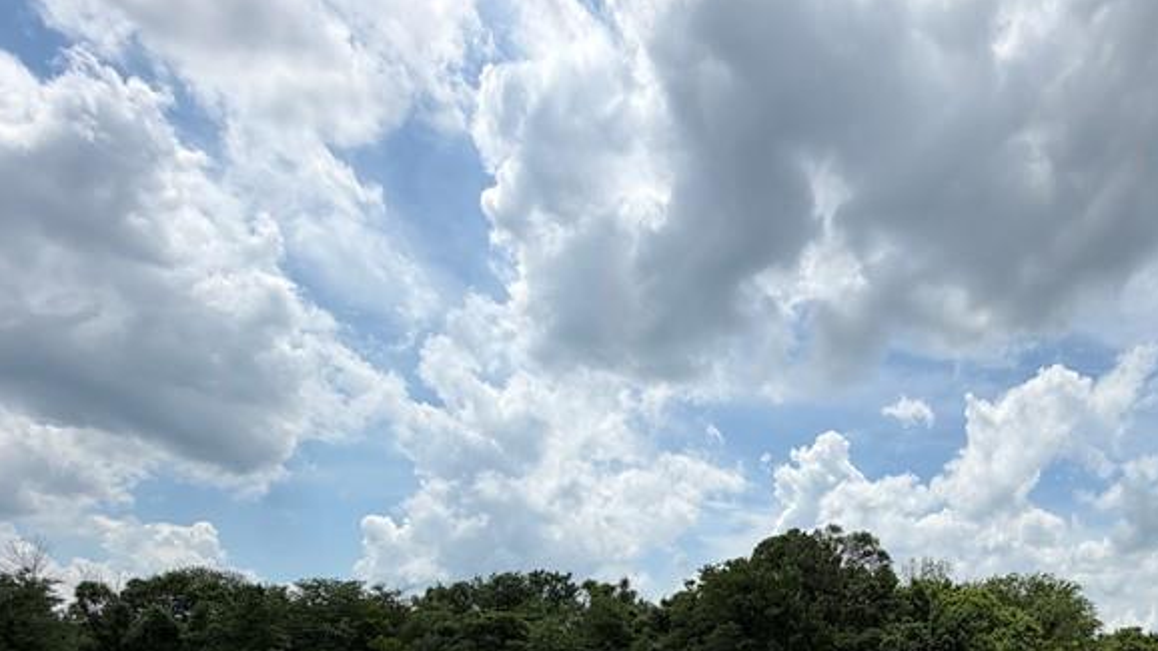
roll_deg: -1.0
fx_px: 829
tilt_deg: +1.6
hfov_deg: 66.2
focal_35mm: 27
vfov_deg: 37.2
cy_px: 685
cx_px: 847
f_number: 2.2
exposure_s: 1/1534
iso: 20
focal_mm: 2.22
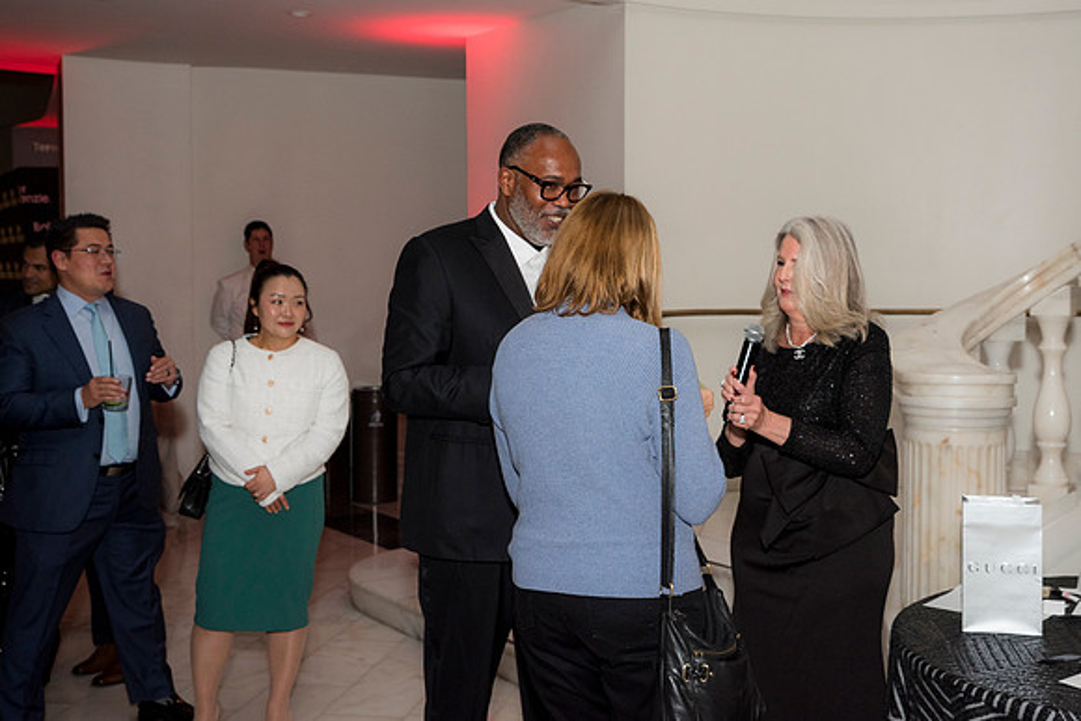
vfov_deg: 28.6
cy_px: 304
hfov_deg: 41.7
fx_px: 1413
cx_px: 625
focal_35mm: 47
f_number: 5
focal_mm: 40
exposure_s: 1/125
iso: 800
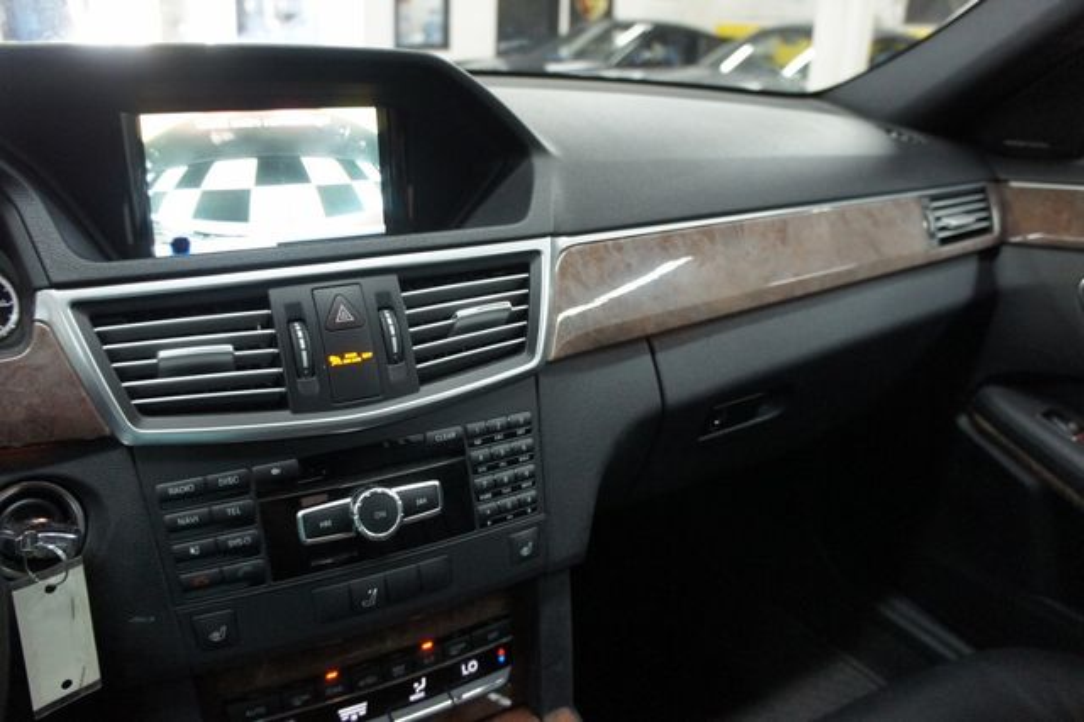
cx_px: 542
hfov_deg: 67.4
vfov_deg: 47.9
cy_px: 361
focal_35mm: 27
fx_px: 813
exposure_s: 1/60
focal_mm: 18
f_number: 3.5
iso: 1600
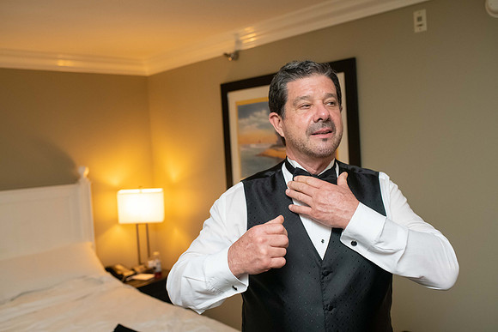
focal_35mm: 35
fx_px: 484
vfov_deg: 37.9
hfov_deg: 54.4
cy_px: 166
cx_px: 249
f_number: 3.5
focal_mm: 35
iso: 1600
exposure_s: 1/250
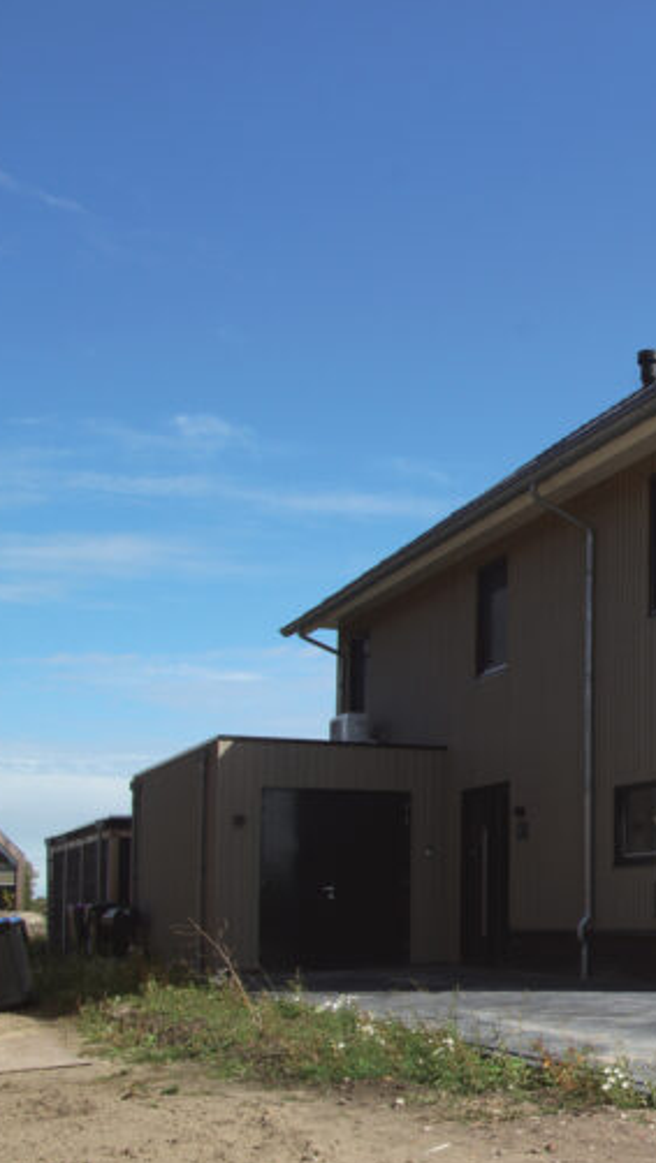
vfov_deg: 49.6
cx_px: 874
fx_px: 1260
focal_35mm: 41
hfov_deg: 24.9
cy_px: 583
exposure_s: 1/60
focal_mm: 17
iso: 100
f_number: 14
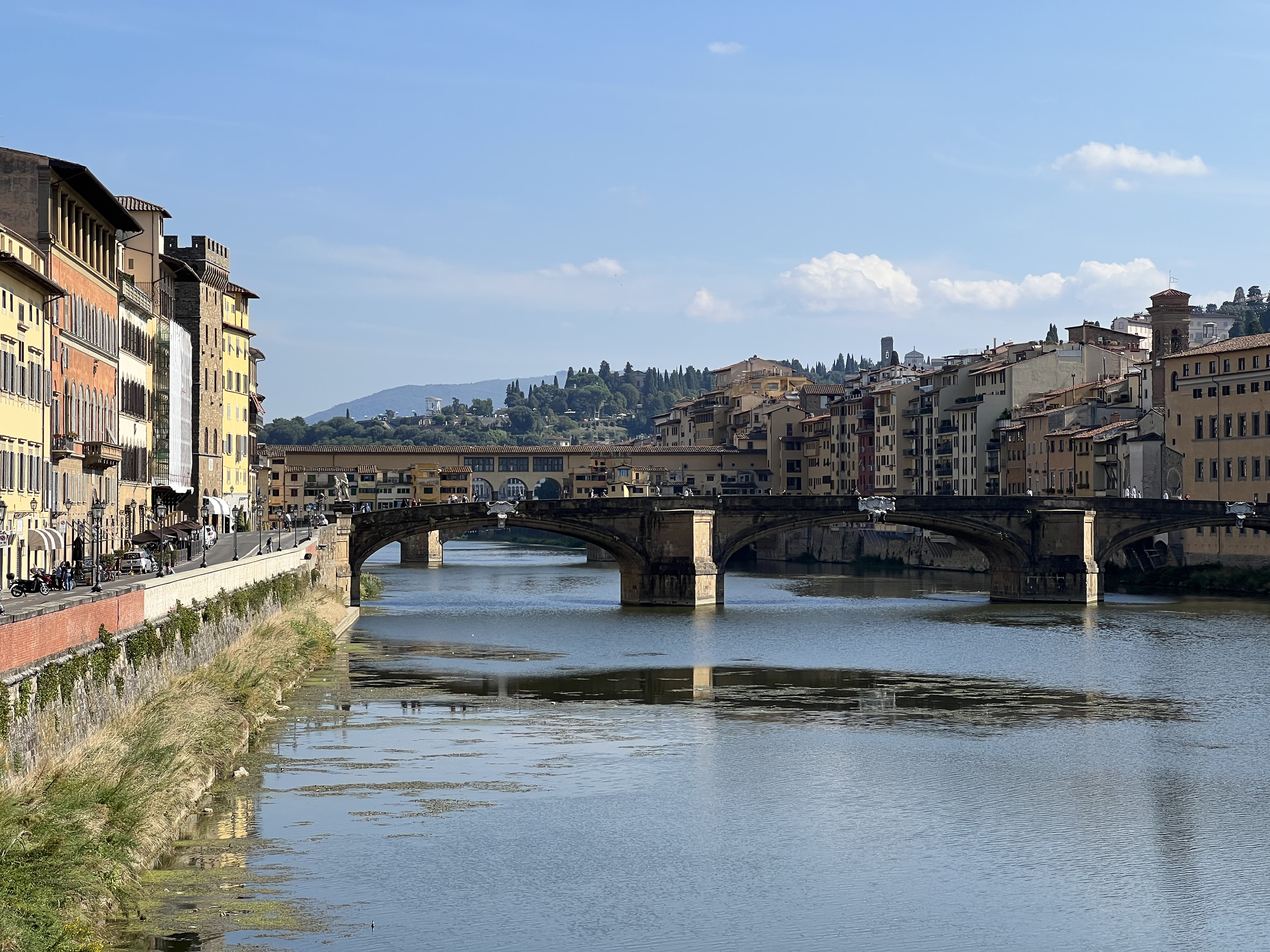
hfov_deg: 25.3
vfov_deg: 19.1
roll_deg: +0.1
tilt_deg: +1.4
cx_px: 635
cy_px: 476
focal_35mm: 77
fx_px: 2825
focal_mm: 9
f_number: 2.8
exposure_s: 1/1054
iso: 32
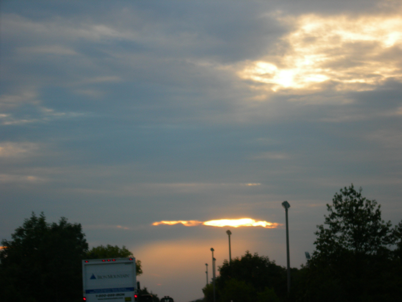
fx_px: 1324
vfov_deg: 13.0
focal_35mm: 114
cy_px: 151
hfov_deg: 17.3
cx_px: 201
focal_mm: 23.4
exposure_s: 1/97.1
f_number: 4.9
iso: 50
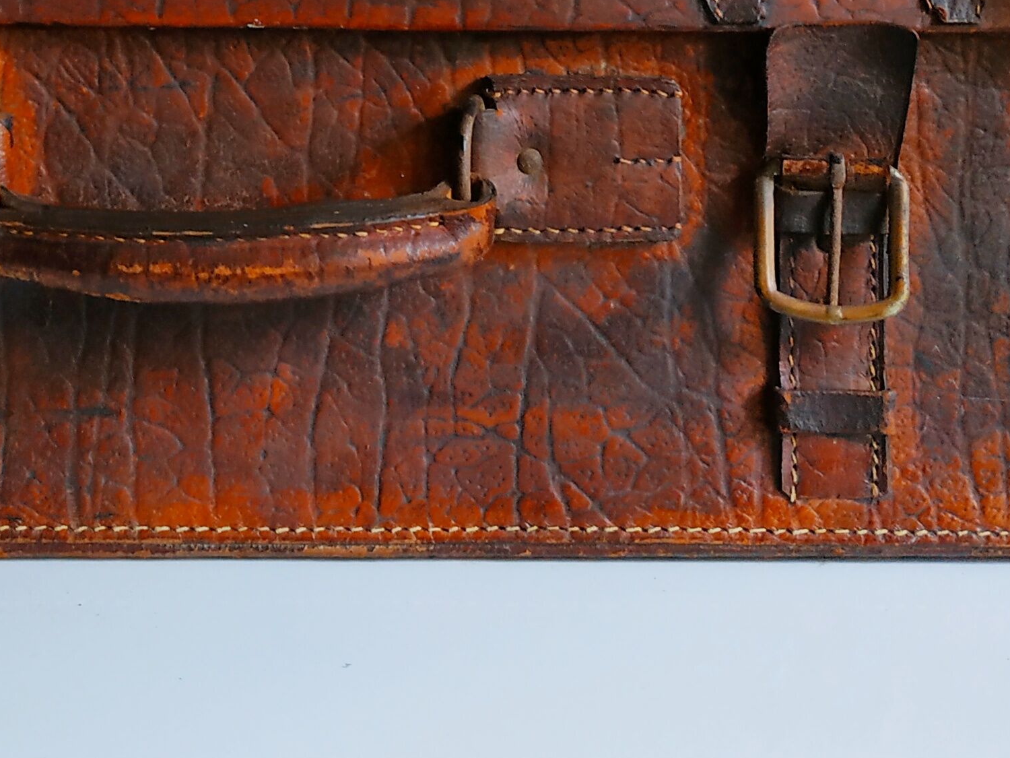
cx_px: 255
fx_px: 1867
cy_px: -81
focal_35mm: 64
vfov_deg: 21.7
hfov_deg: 29.8
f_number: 1.9
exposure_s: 1/25
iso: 320
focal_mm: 3.94
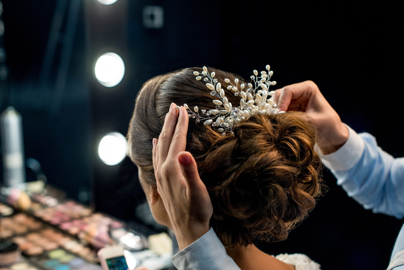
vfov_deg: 25.5
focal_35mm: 53
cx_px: 204
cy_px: 142
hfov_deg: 37.5
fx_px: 595
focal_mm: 50
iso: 640
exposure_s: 1/125
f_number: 4
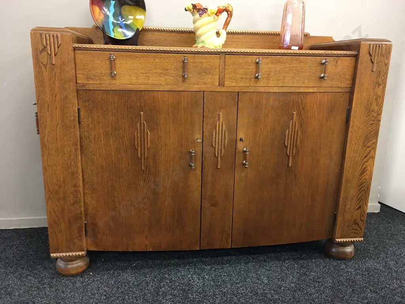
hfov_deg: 61.7
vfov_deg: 48.2
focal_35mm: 29
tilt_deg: -12.5
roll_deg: -1.8
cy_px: 152
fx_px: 339
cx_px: 202
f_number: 2.2
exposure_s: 1/10
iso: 100
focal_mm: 4.15
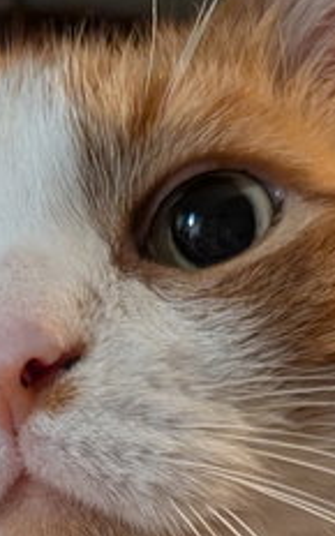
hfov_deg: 17.8
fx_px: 1066
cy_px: 716
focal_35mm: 73
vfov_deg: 24.3
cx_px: 88
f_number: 1.68
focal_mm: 6.9
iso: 2357
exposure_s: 1/40
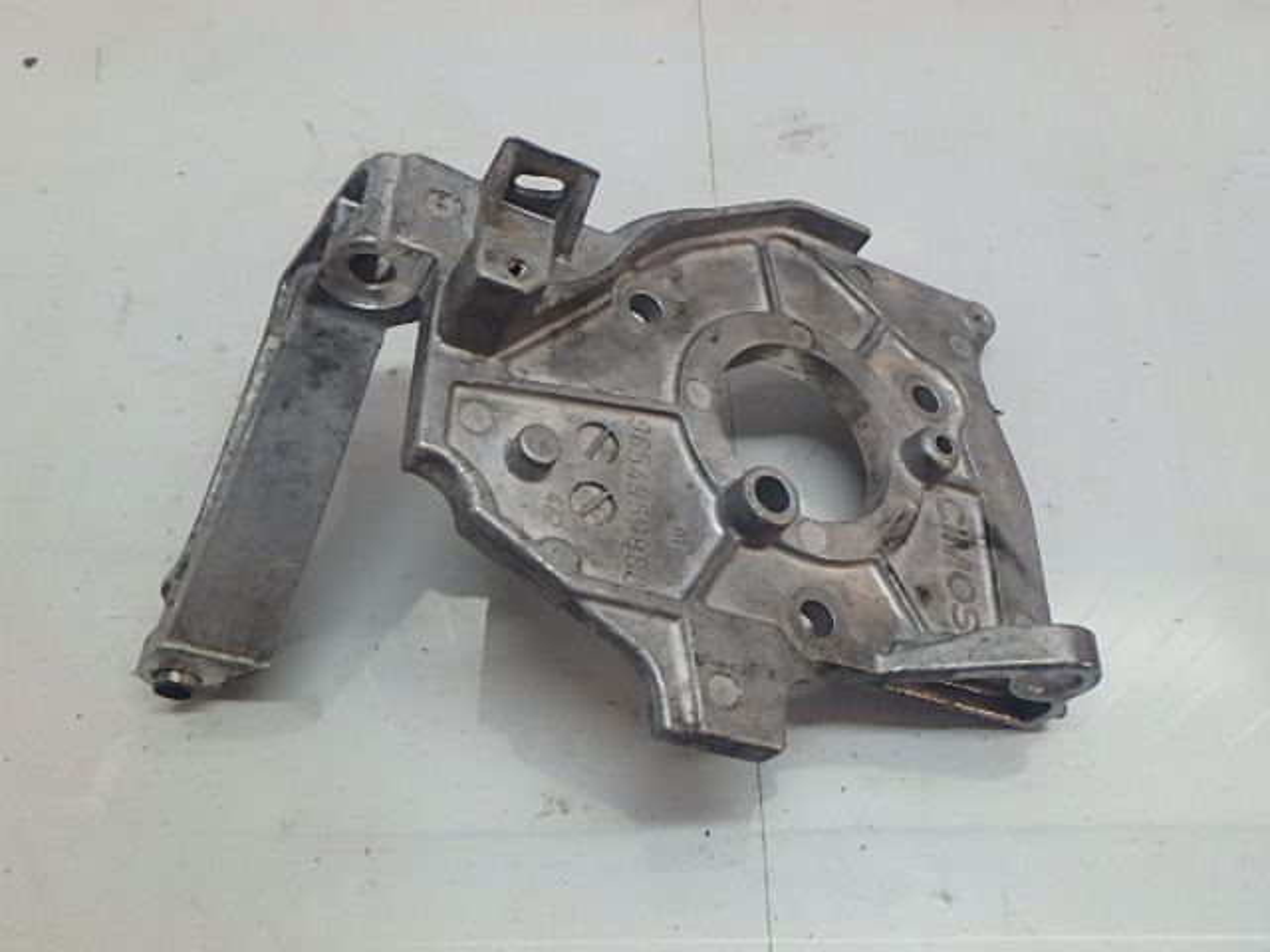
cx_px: 635
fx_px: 1137
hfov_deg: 58.4
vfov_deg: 45.4
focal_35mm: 31
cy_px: 476
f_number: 4.7
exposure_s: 1/40
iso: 320
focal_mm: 5.6
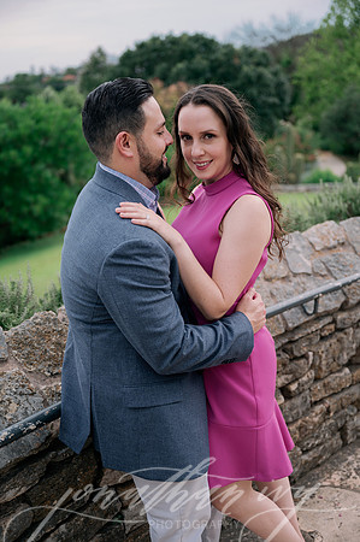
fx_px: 677
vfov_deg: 43.6
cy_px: 271
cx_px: 180
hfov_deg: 29.8
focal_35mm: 45
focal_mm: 45
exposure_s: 1/400
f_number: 2.8
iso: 160
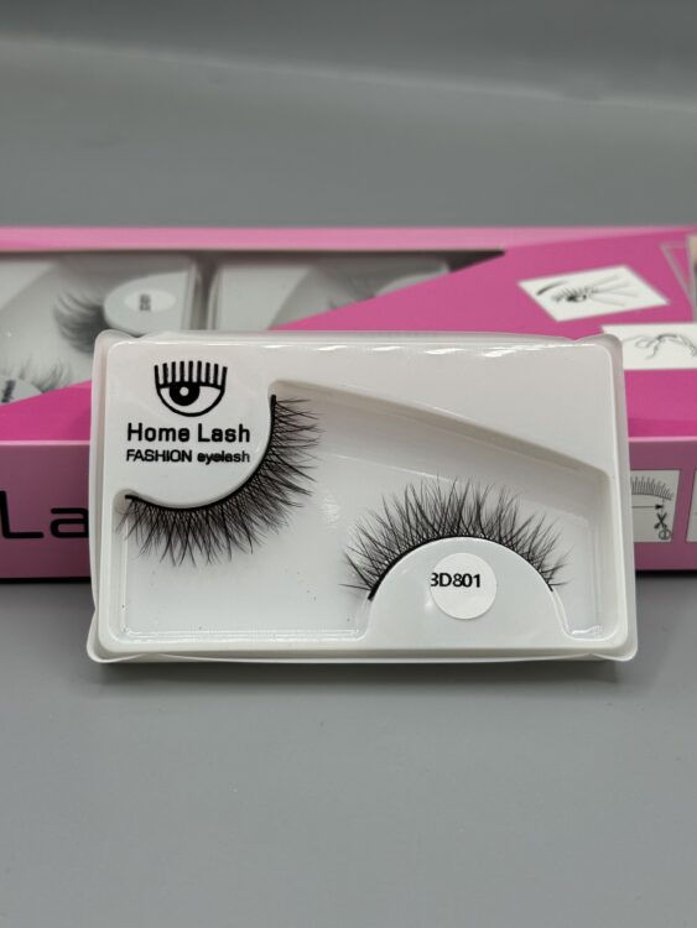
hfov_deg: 30.3
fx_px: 1288
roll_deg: -0.3
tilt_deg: -31.1
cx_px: 348
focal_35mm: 48
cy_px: 464
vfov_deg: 39.6
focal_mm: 6.86
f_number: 1.78
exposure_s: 1/1395
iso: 64
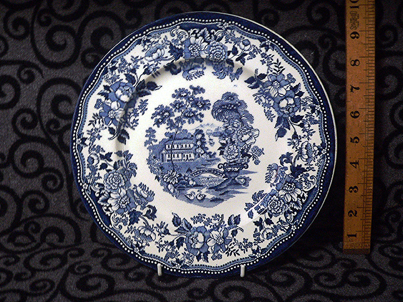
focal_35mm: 36
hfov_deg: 51.4
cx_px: 202
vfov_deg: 39.7
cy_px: 151
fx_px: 419
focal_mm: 6
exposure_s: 1/13
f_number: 2.8
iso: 400
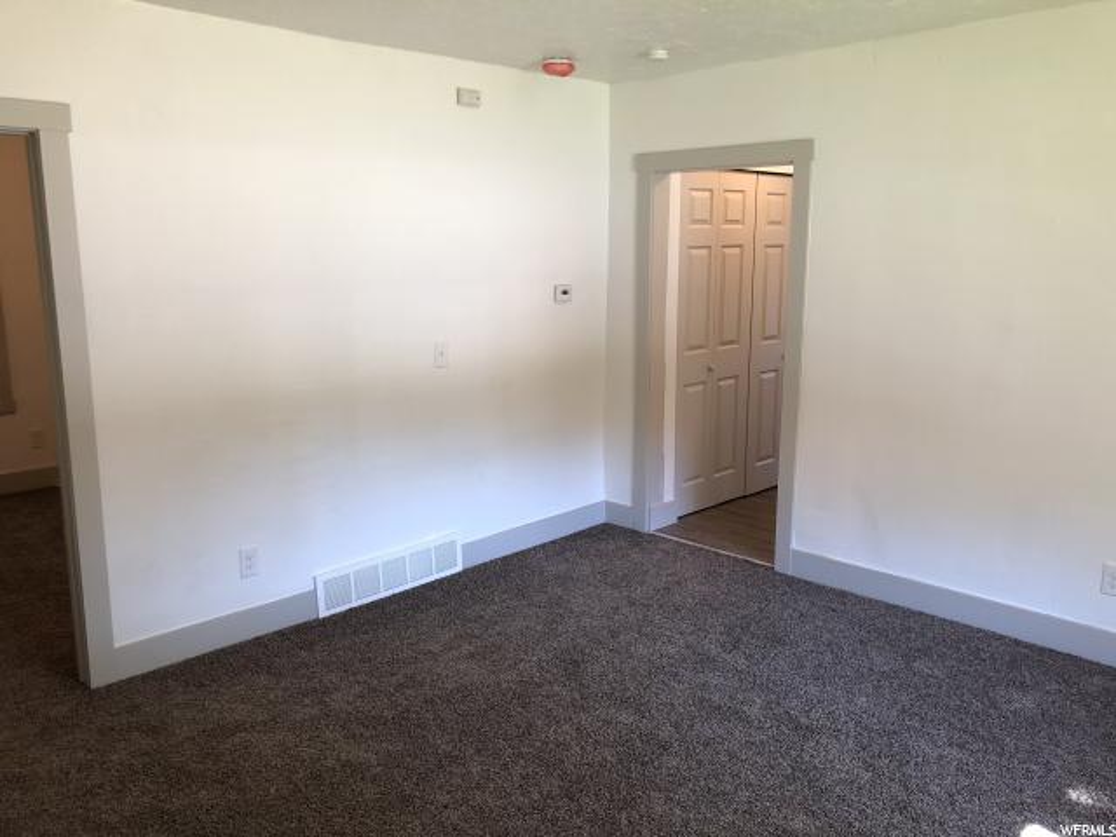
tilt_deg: -10.1
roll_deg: +0.9
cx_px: 558
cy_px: 418
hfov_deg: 63.4
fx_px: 903
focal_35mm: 28
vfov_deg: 49.7
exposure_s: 1/30
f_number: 1.8
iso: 32
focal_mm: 4
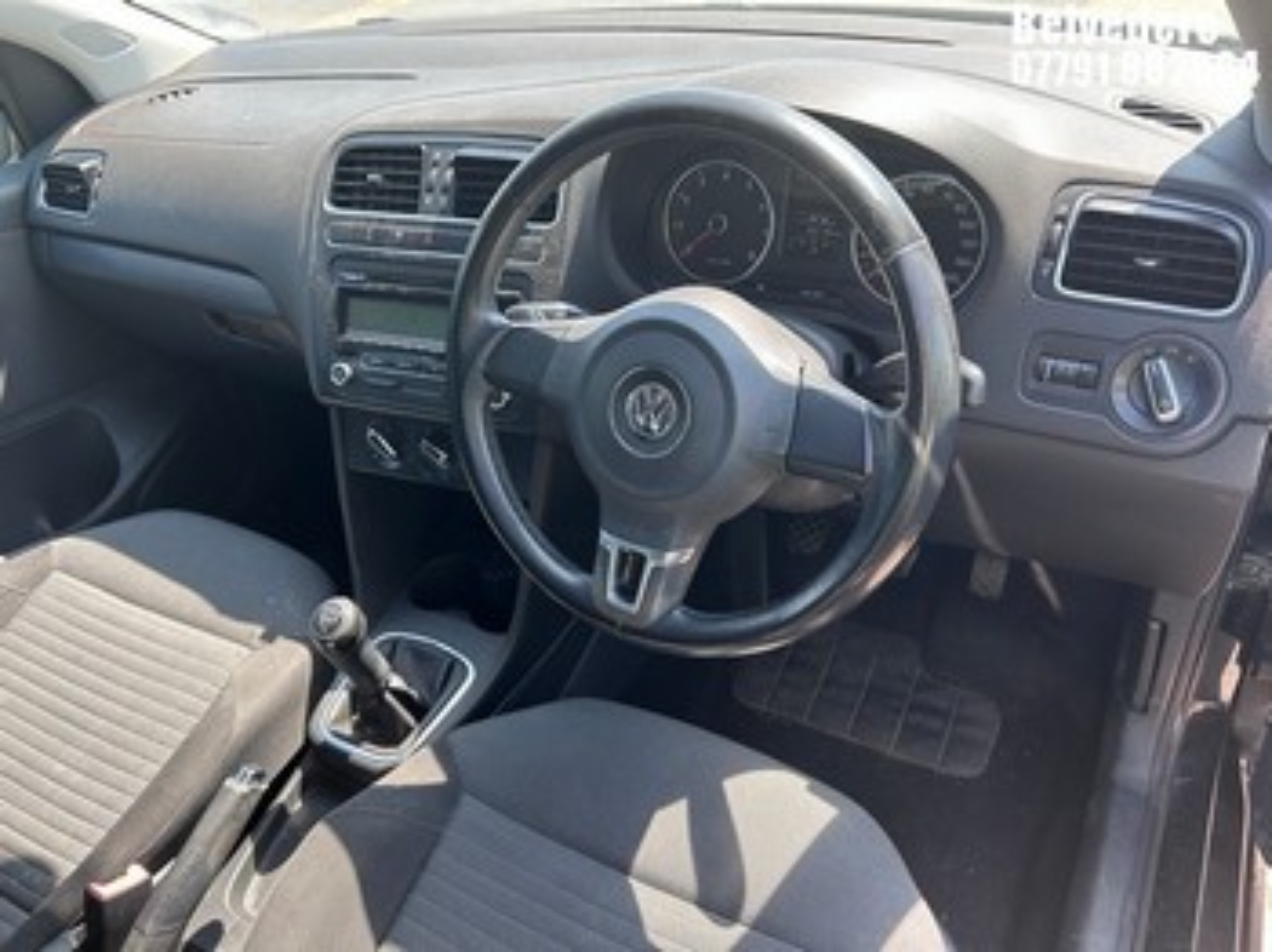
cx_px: 636
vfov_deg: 53.0
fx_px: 955
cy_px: 476
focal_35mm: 26
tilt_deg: -35.2
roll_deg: +8.3
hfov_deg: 67.3
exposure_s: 1/192
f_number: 1.5
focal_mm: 5.7
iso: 40
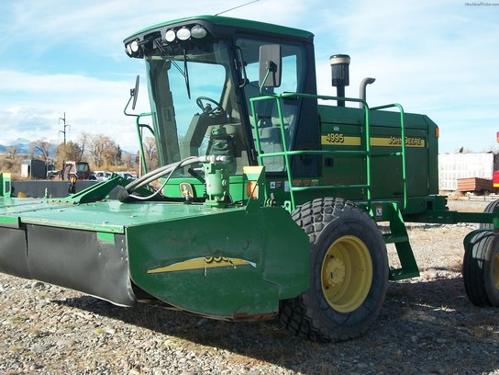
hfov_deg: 38.2
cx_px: 250
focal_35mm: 50
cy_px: 188
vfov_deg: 29.1
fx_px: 721
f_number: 3.6
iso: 80
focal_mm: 8.8
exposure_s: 1/500
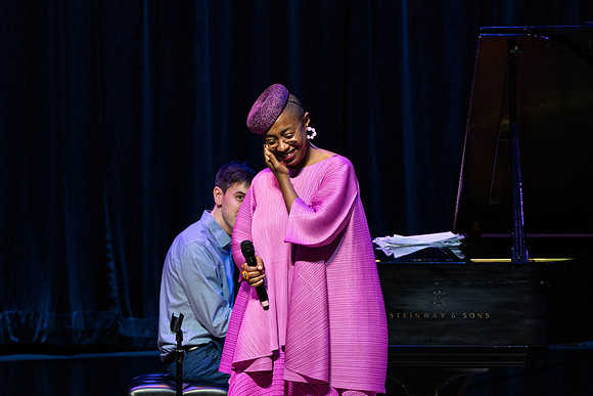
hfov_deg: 4.1
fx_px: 8358
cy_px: 271
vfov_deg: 2.7
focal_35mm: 507
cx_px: 192
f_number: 8
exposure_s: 1/320
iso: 4000
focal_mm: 318
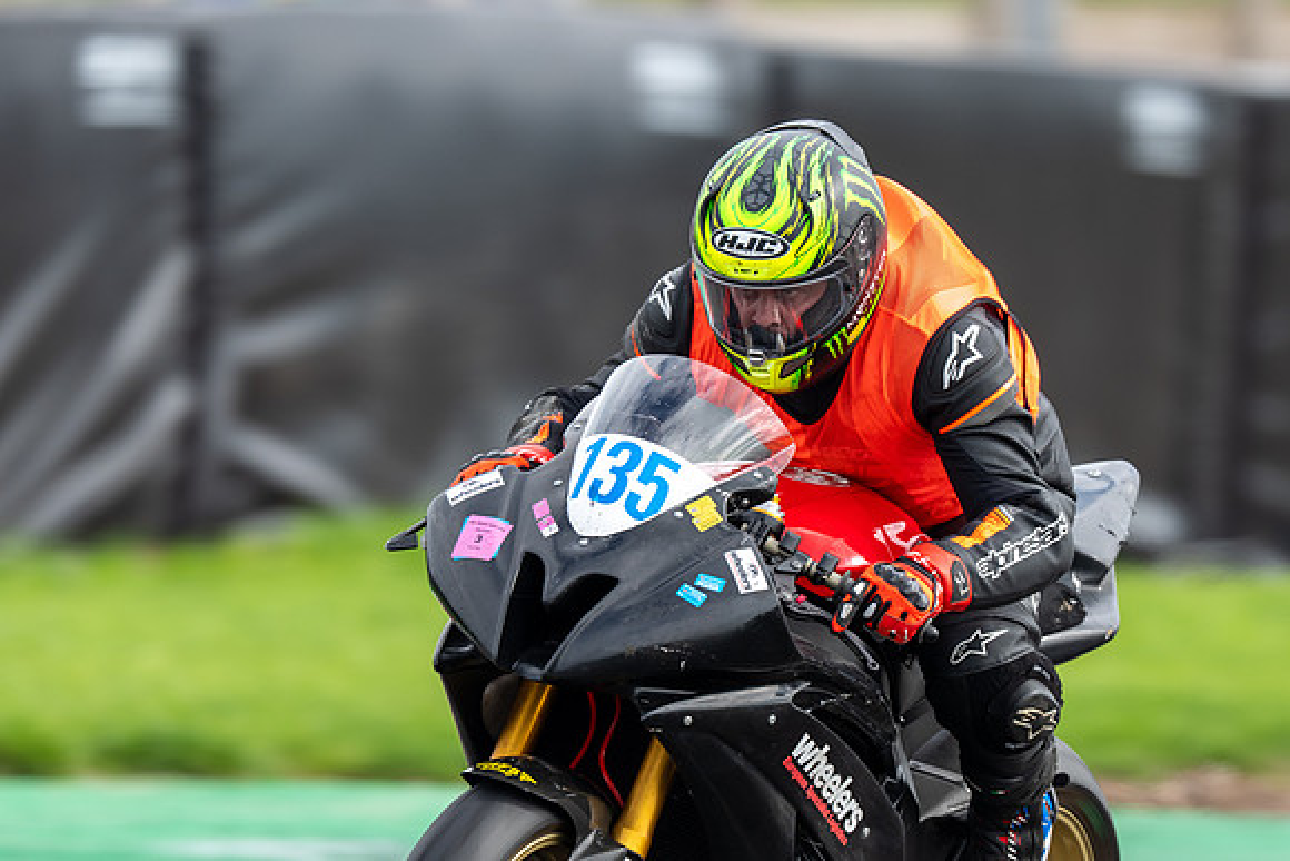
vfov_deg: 1.6
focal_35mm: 837
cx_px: 837
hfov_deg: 2.5
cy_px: 539
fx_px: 30002
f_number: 5
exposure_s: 1/500
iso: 200
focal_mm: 600
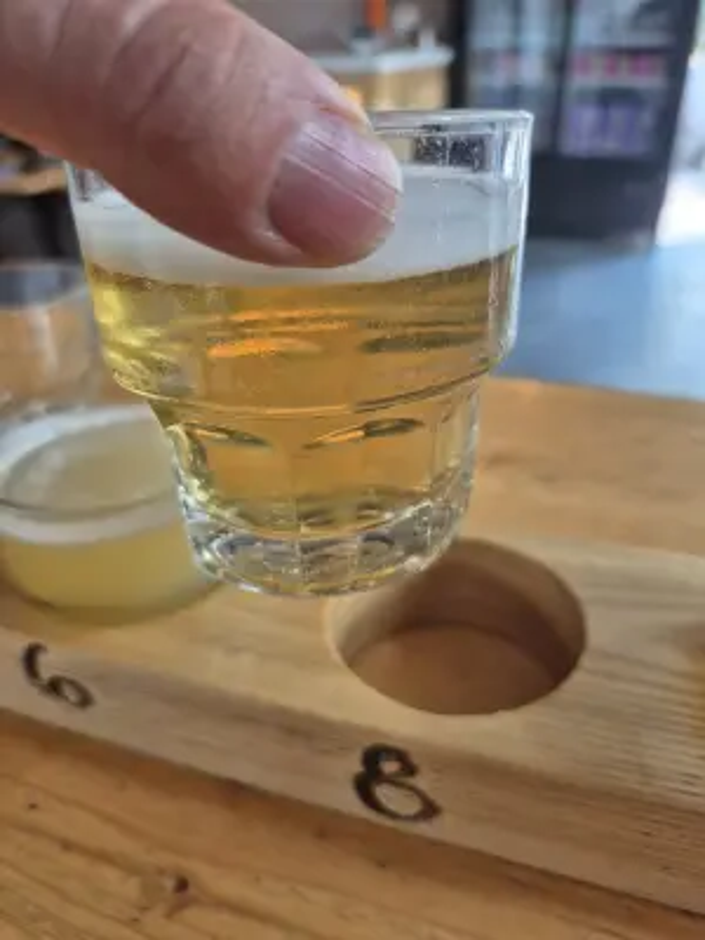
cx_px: 352
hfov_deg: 58.9
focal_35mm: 23
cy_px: 470
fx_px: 625
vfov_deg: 73.9
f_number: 1.8
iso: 125
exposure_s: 1/120
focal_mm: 5.4
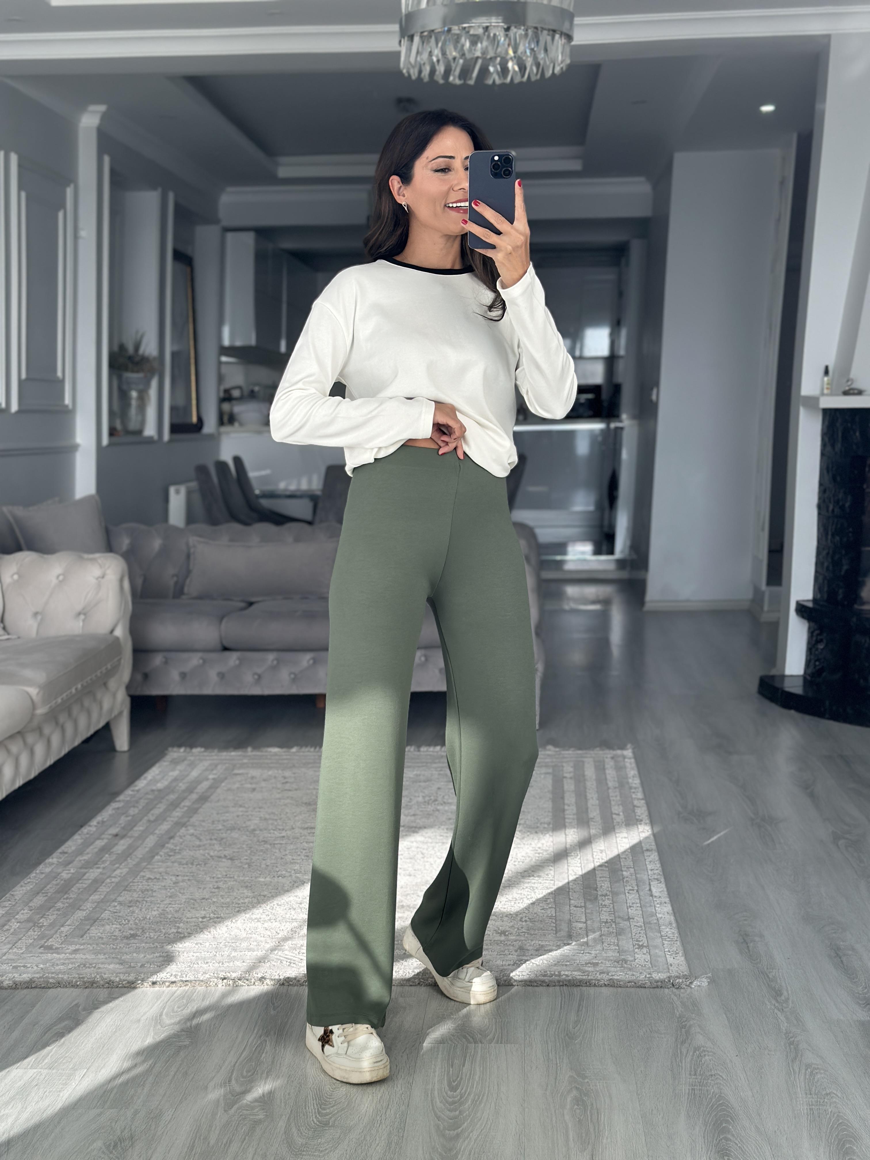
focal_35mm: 48
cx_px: 435
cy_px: 580
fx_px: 1609
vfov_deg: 39.7
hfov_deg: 30.3
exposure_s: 1/244
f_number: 1.78
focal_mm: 6.86
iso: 80
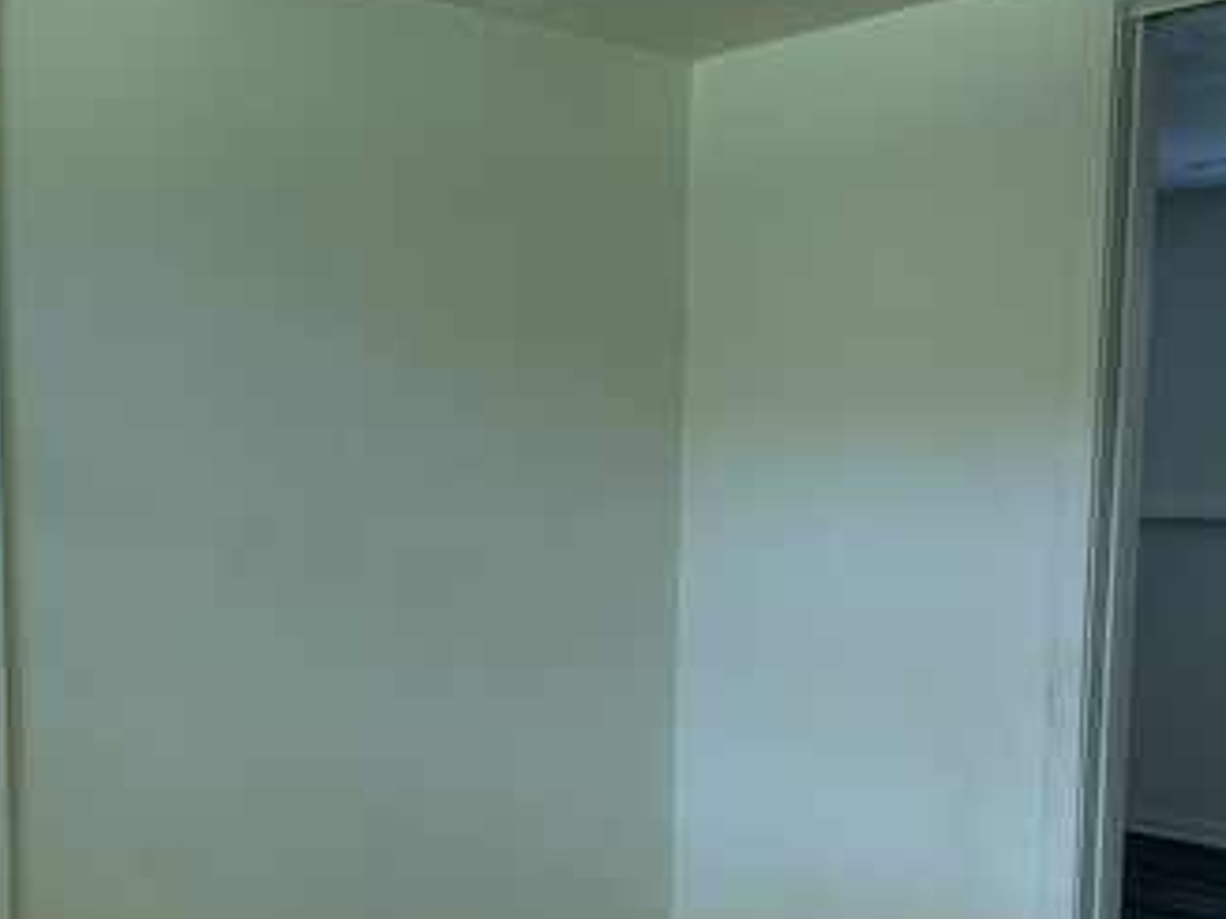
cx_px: 534
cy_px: 645
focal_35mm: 49
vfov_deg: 29.4
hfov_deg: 38.9
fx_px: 1735
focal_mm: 6.76
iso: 125
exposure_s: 1/60
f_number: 1.78
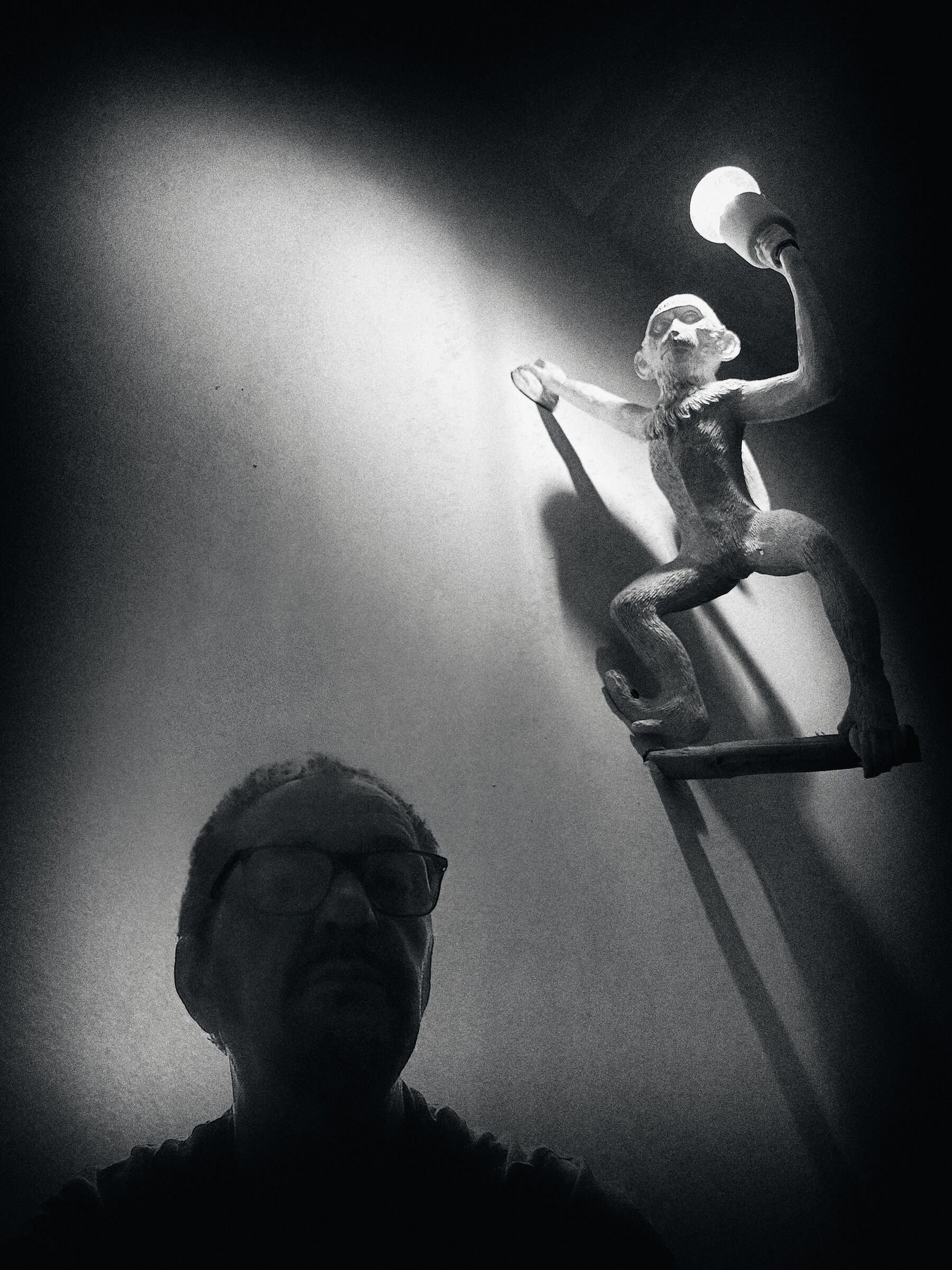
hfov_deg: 56.8
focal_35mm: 24
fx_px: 880
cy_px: 635
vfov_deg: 71.6
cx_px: 476
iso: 320
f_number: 2.5
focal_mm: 3.23
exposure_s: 1/50
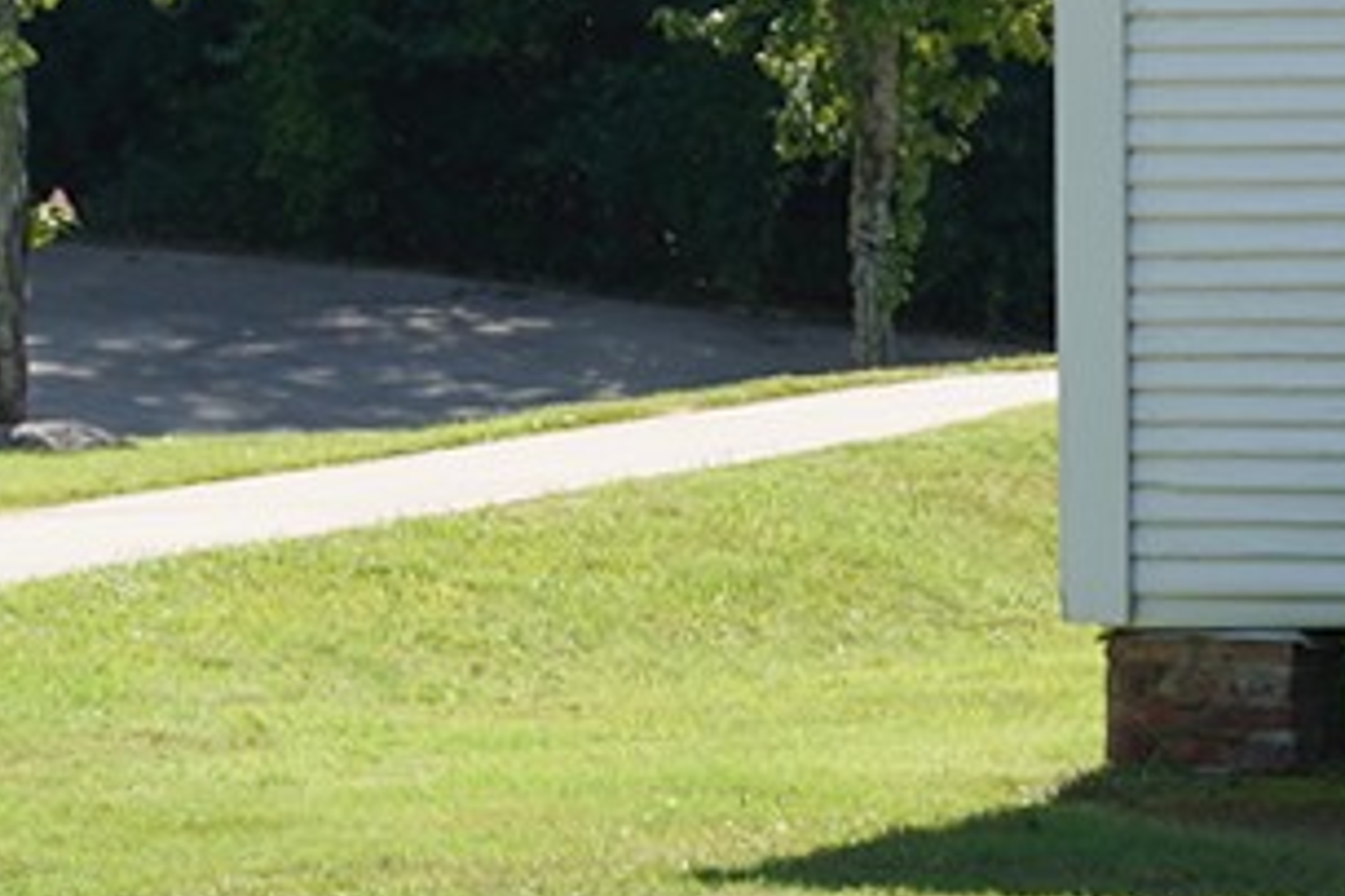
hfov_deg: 8.1
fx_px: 8812
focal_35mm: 236
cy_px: -296
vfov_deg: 5.8
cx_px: 3210
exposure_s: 1/100
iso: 160
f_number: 7.1
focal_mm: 36
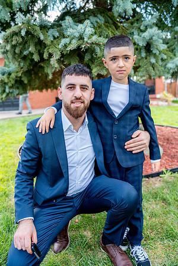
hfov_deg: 49.6
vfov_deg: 69.4
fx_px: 193
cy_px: 133
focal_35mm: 26
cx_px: 89
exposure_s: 1/800
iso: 320
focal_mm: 26
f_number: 2.8
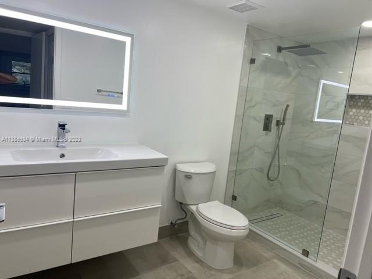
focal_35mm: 26
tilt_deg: -9.0
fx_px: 279
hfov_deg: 67.3
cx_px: 186
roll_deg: -5.8
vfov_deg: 53.1
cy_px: 140
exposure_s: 1/164
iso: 50
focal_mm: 5.7
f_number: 1.5
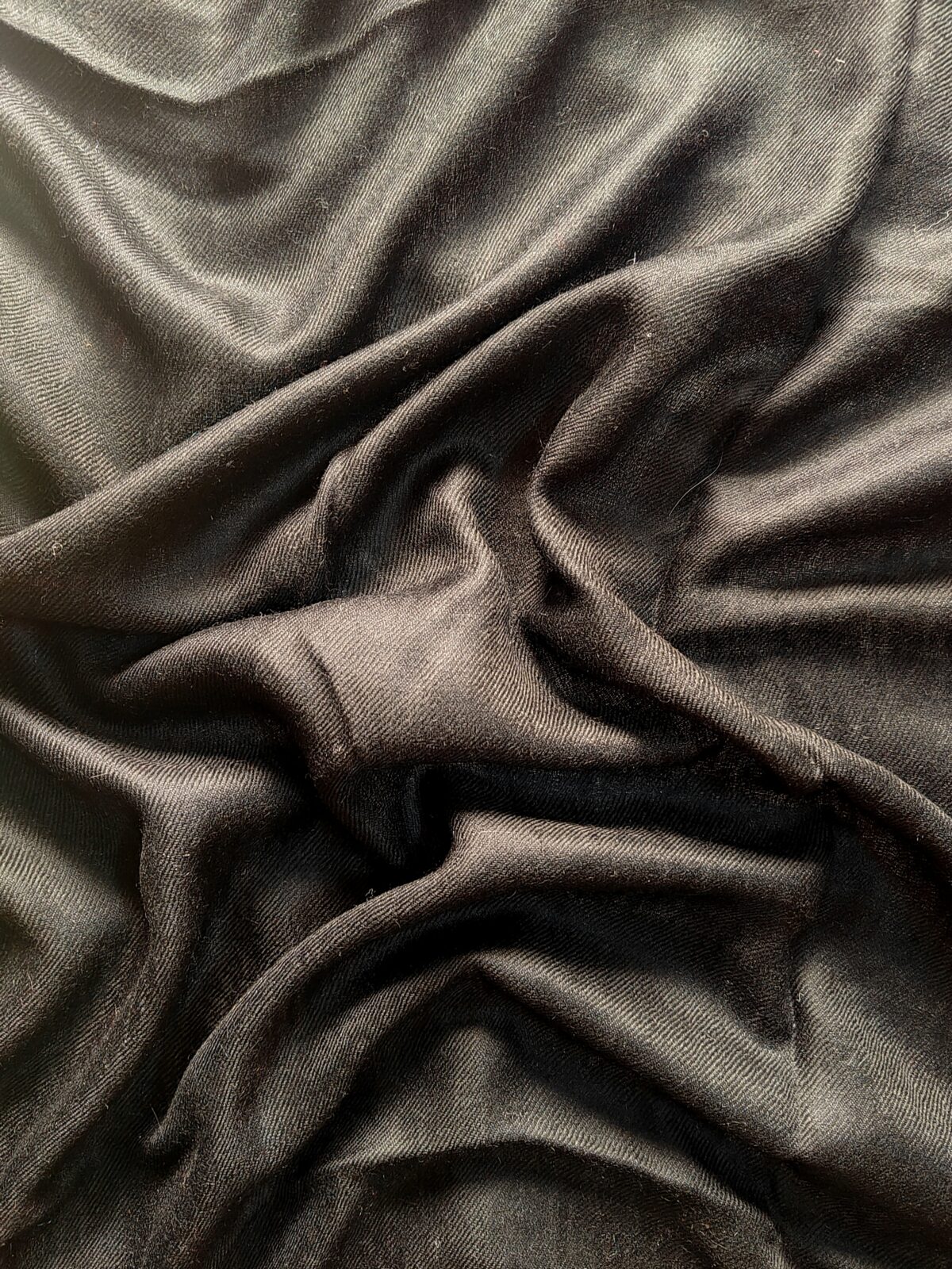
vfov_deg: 65.3
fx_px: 990
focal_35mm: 27
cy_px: 634
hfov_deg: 51.4
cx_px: 476
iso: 1600
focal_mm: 5.52
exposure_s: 1/25
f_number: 1.9
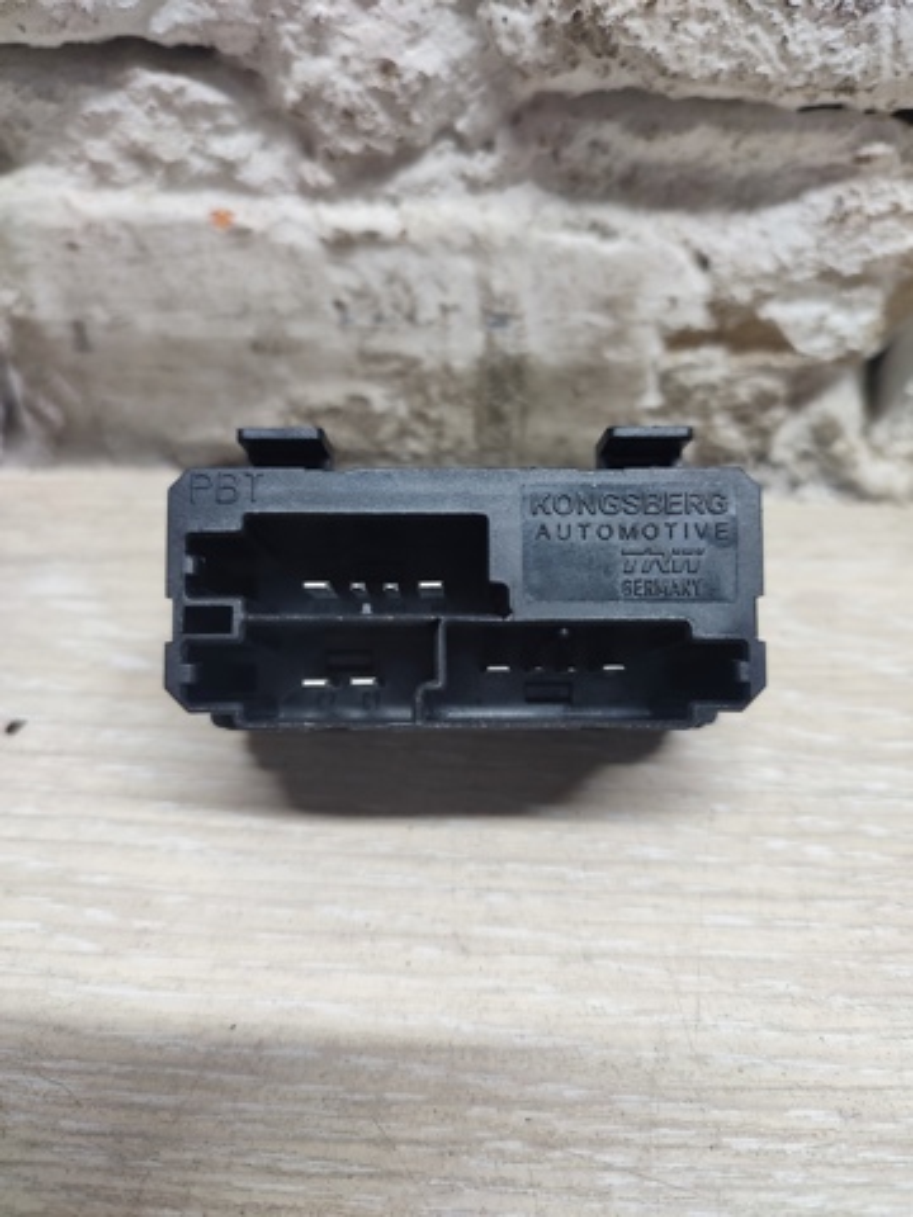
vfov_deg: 69.4
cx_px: 456
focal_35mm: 25
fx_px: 879
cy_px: 608
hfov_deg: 54.9
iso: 390
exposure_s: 1/33
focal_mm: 6.04
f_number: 1.9
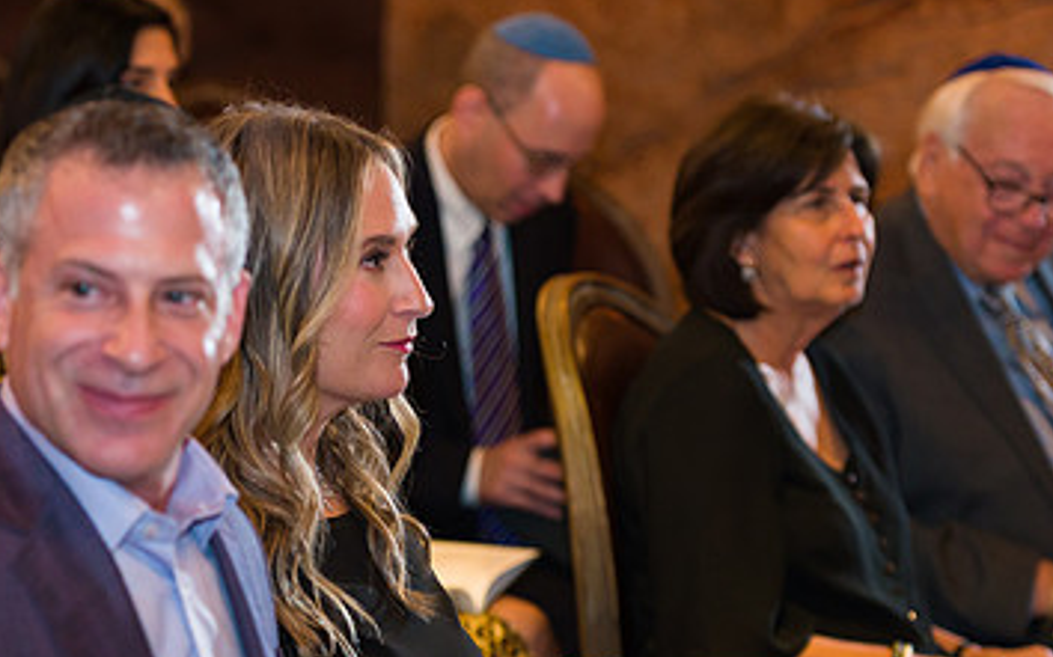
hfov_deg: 12.7
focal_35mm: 165
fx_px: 4734
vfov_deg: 7.9
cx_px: 323
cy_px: 437
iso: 1600
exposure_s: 1/200
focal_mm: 98
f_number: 3.2
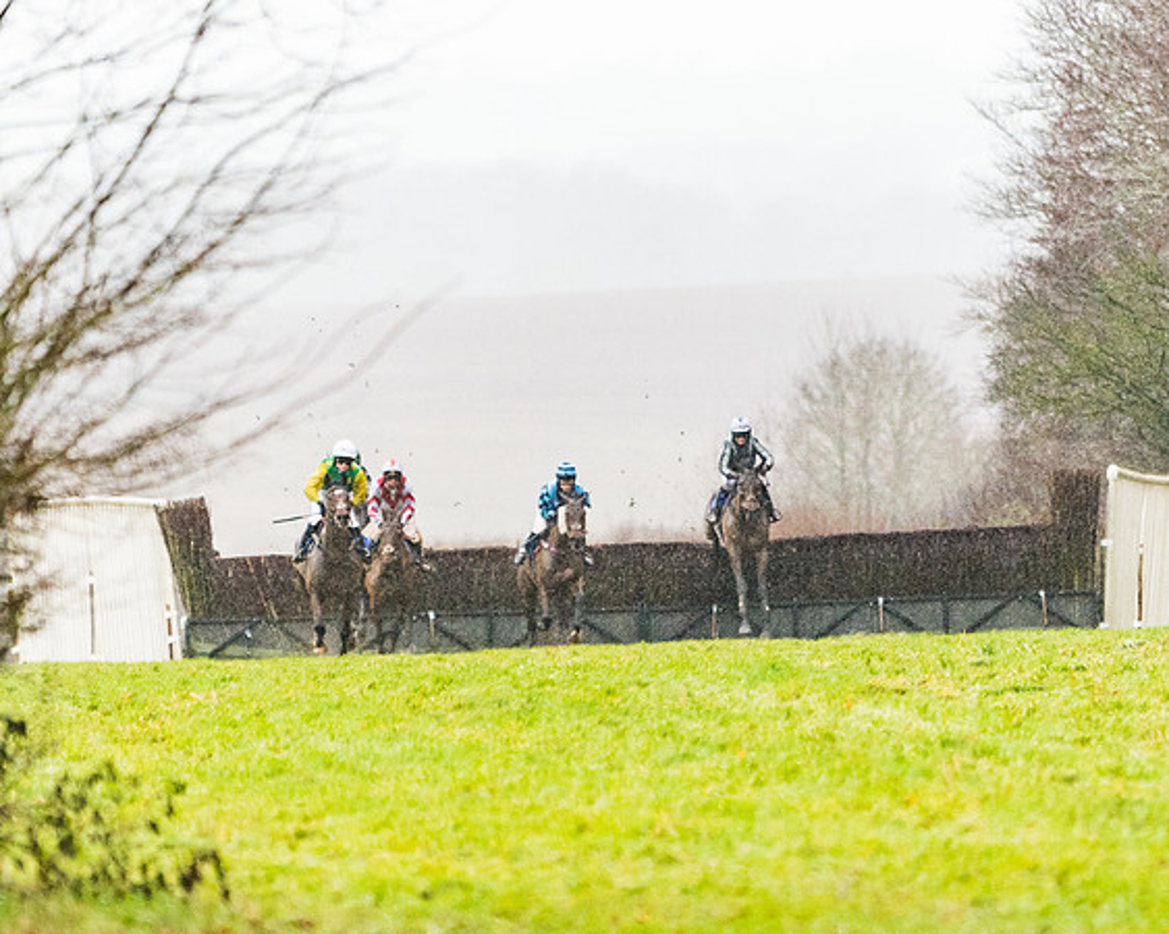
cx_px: 537
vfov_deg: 3.7
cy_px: 488
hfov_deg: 4.7
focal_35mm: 413
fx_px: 14292
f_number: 2.8
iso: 1600
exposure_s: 1/1250
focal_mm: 200
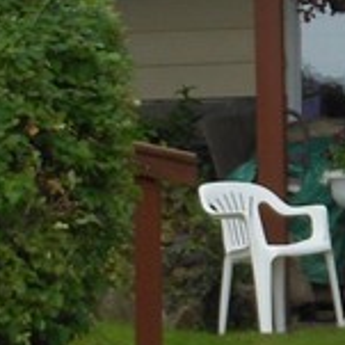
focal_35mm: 269
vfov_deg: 6.4
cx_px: 644
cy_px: -208
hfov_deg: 6.4
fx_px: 3033
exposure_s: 1/160
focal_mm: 8.1
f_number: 4.6
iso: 80
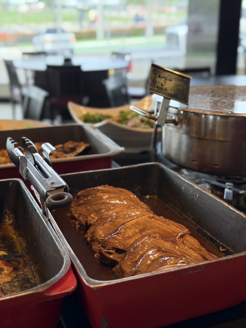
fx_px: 455
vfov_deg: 39.7
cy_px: 164
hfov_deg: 30.3
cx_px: 123
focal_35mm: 48
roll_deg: -0.4
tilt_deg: -18.0
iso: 160
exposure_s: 1/137
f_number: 1.78
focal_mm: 6.76
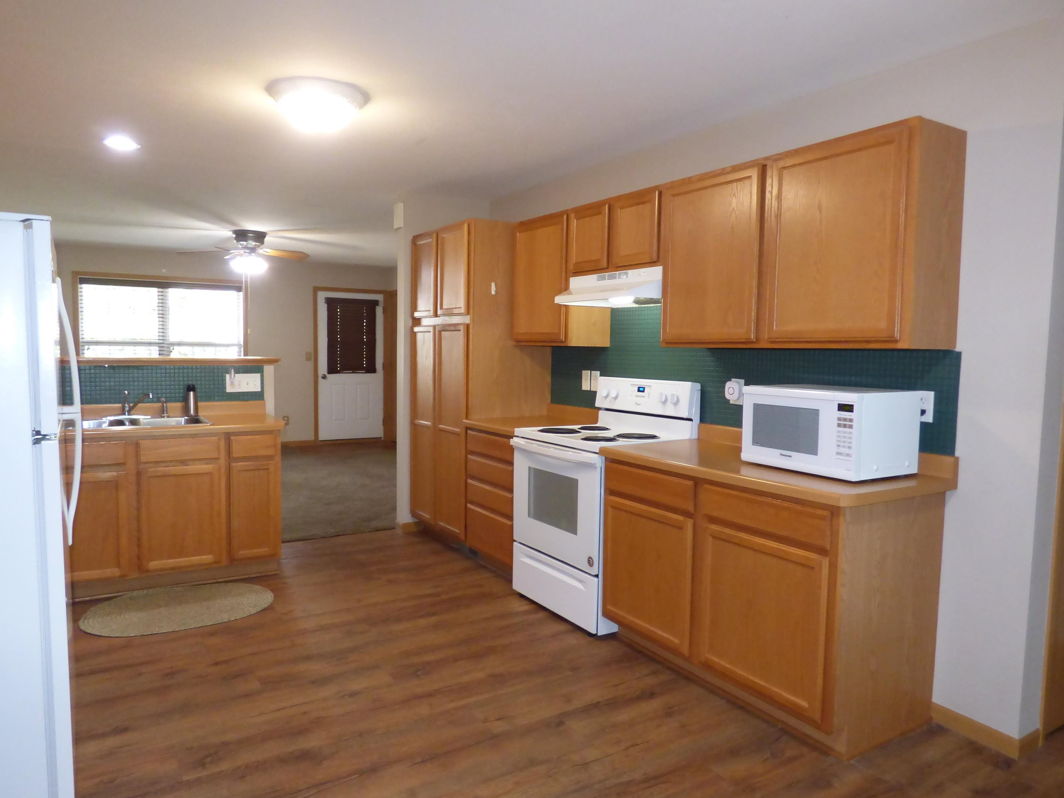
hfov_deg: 73.9
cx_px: 523
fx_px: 707
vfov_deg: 58.9
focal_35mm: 23
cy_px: 405
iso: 500
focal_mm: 3.58
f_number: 2.8
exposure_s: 1/60
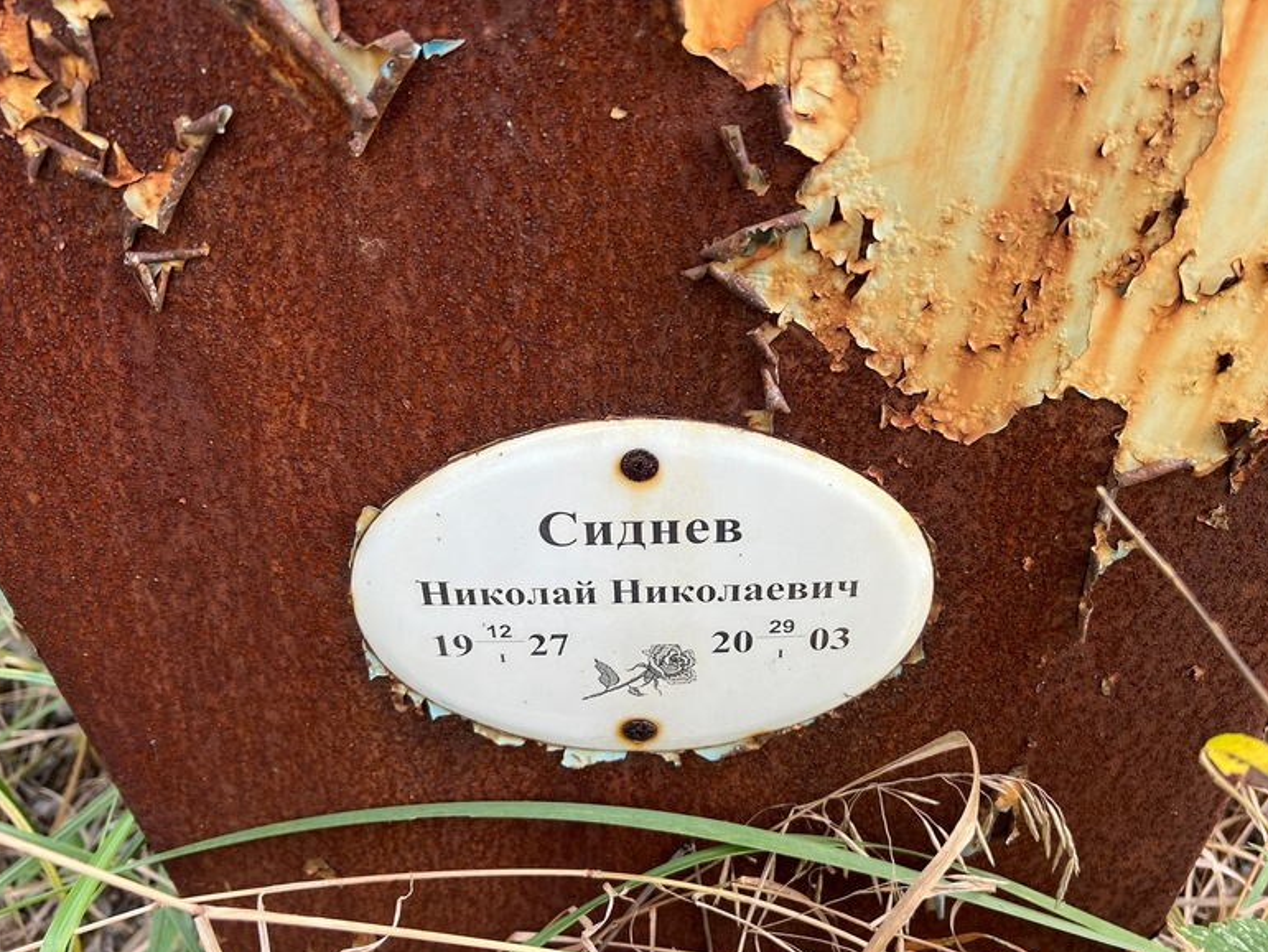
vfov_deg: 51.4
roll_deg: -2.0
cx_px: 632
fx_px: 989
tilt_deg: -30.1
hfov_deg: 65.3
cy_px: 492
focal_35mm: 27
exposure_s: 1/144
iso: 32
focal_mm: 5.7
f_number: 1.5
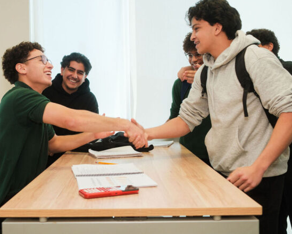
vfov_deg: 31.4
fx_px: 415
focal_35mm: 48
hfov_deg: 38.7
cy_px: 113
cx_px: 122
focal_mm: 23
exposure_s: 1/160
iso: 400
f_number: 3.2
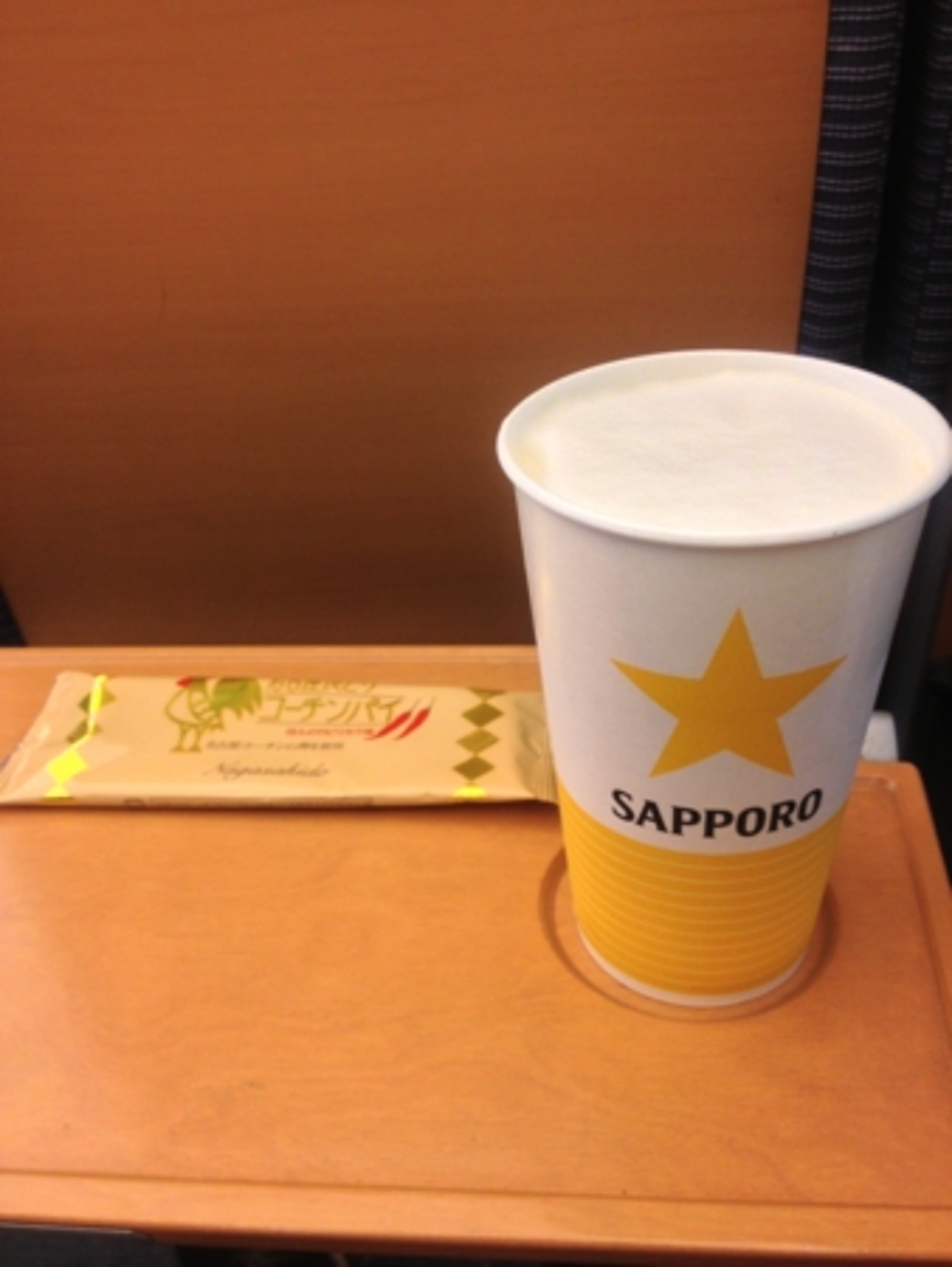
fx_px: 1282
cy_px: 634
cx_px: 476
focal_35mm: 35
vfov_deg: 52.6
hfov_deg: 40.7
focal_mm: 4.28
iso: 64
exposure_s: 1/20
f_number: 2.4
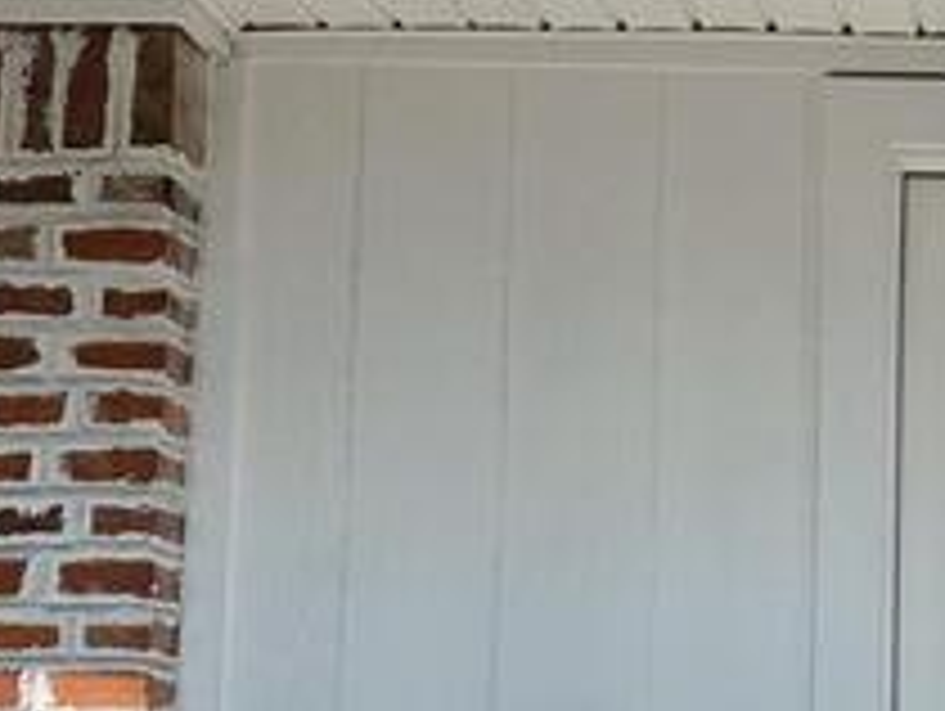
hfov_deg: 24.3
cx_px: 1120
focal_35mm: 73
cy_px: 680
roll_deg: -0.8
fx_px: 1995
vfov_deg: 19.7
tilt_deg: +4.1
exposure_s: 1/6623
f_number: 1.78
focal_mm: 6.86
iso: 80
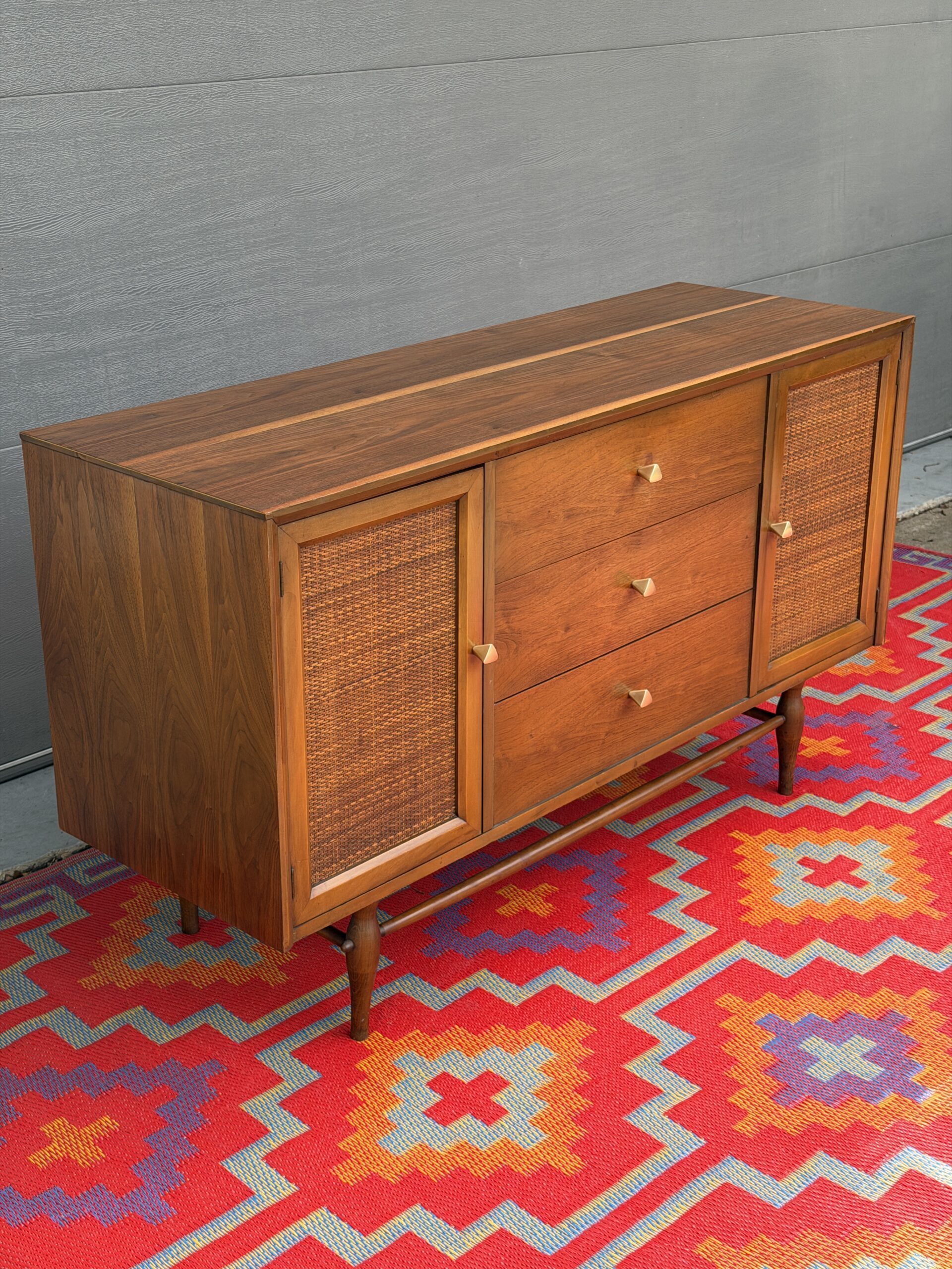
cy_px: 634
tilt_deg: -19.3
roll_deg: +3.0
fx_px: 1760
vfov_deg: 39.7
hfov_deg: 30.3
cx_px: 476
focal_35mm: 48
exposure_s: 1/429
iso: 64
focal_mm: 6.76
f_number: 1.78
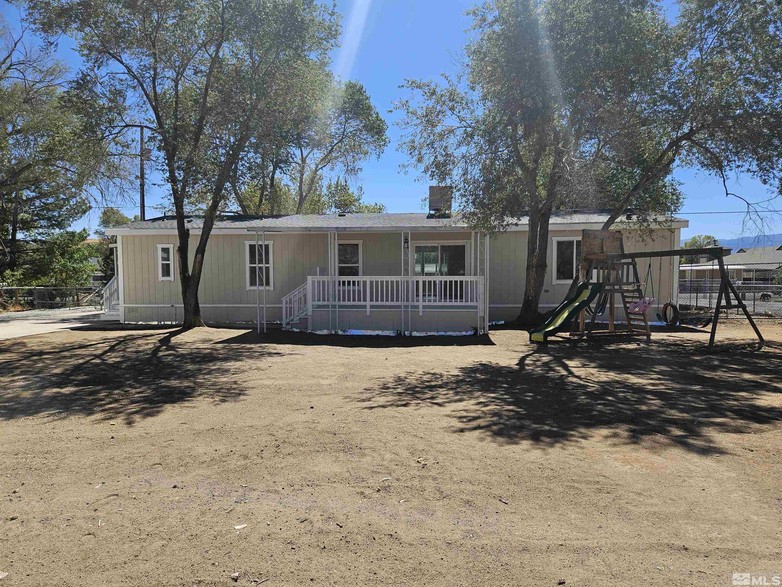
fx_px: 520
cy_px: 294
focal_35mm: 23
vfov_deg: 58.9
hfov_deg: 73.9
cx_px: 391
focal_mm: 5.4
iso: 25
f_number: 1.8
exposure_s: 1/1920
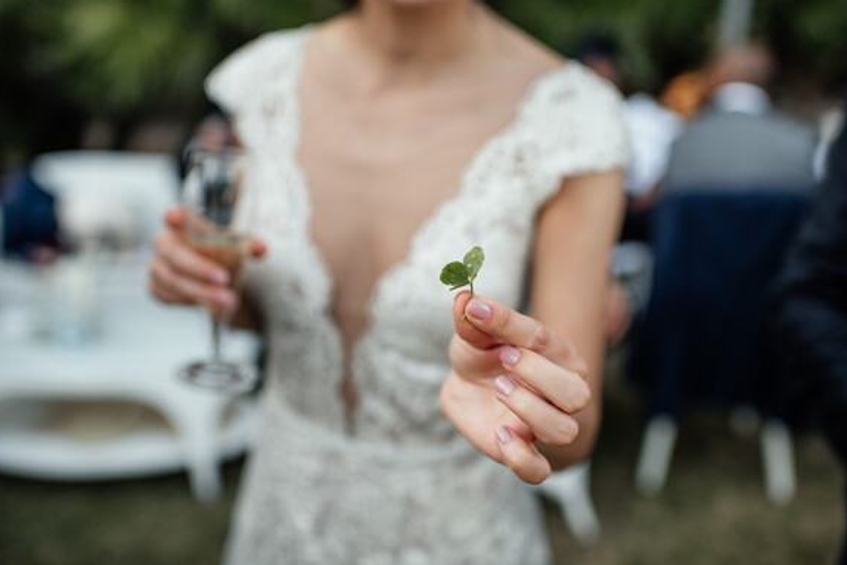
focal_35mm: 36
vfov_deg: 36.9
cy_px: 282
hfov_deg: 53.1
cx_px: 415
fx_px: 847
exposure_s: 1/800
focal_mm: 35
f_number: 2.2
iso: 200
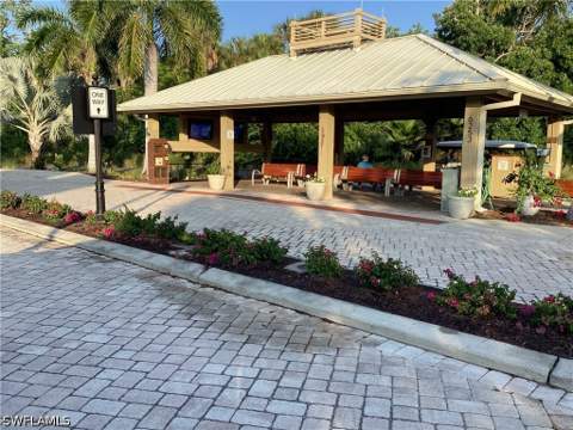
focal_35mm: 31
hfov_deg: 58.4
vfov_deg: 45.4
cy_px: 215
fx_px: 513
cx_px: 286
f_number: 2.4
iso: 25
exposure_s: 1/413
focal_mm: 3.3
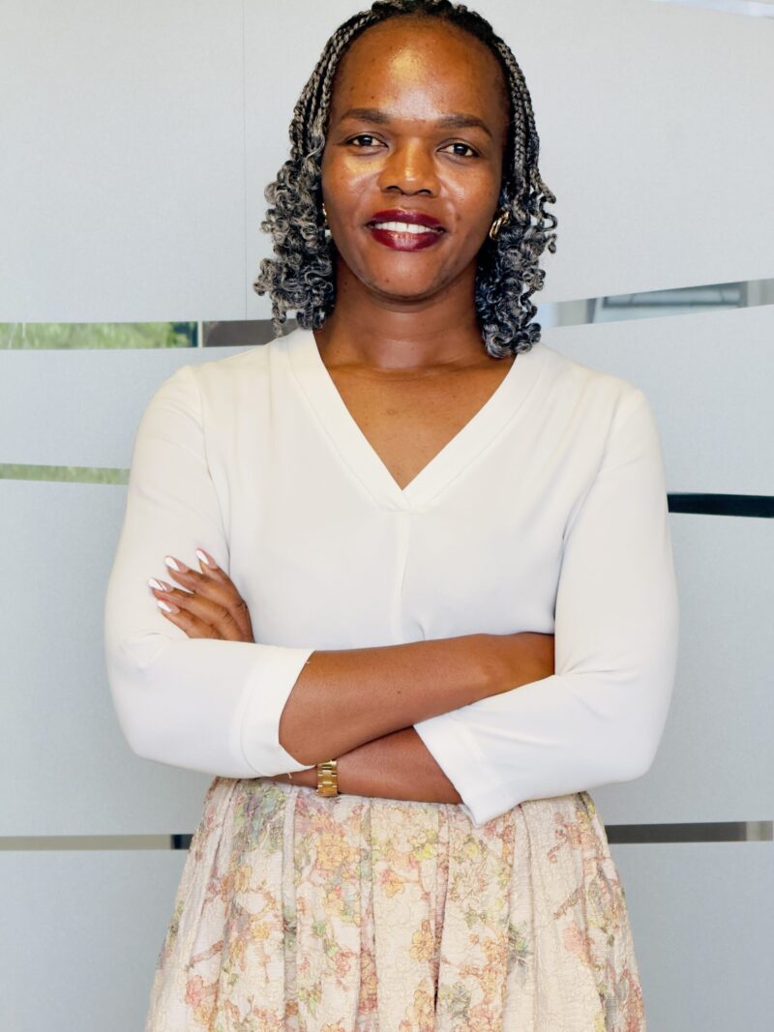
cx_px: 387
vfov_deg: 16.4
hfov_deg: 12.3
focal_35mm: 120
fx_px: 3578
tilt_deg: -2.8
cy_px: 516
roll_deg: -0.2
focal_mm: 15.66
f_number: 2.8
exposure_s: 1/50
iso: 250
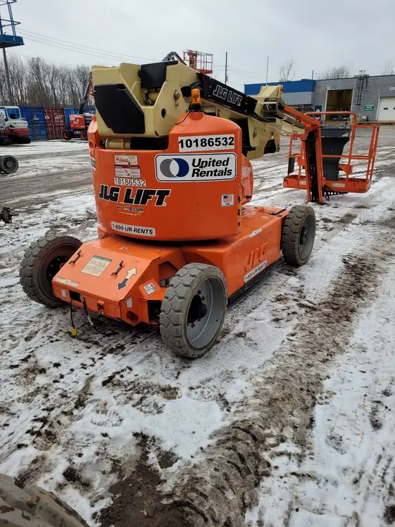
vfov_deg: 67.3
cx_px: 198
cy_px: 264
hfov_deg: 53.1
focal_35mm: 26
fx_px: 395
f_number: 1.8
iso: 40
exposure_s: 1/200
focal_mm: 5.4
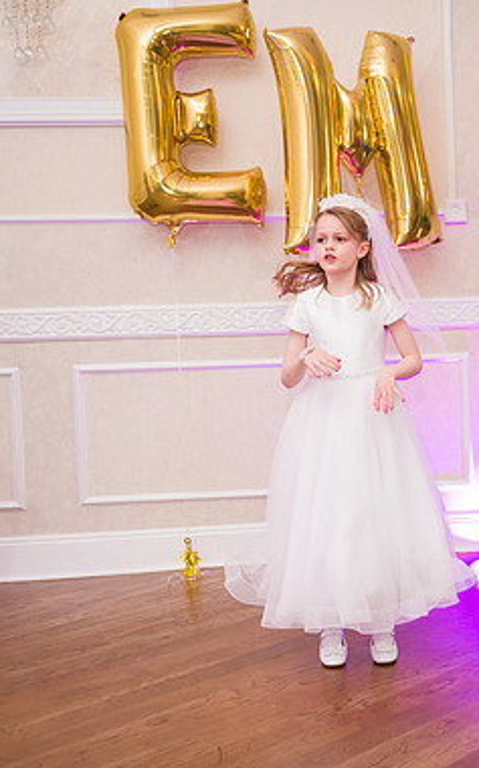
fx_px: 1171
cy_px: 386
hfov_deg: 22.6
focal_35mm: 56
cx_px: 418
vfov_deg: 36.3
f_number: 3.2
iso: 1250
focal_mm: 36
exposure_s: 1/200
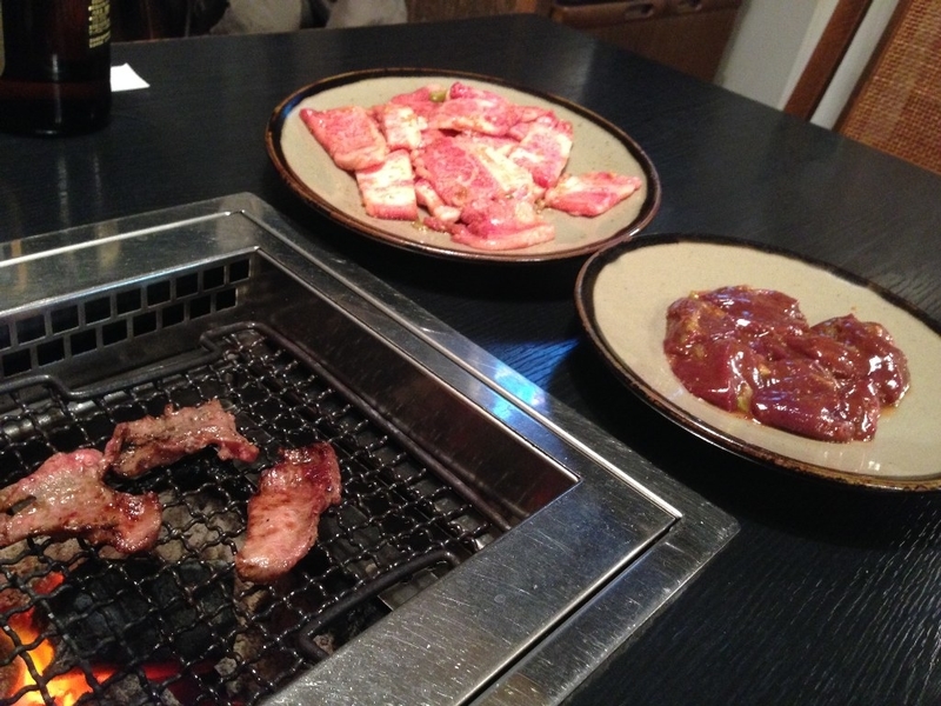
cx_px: 470
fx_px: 897
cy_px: 353
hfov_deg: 55.4
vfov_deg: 42.9
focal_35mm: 33
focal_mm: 4.12
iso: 400
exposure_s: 1/20
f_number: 2.4
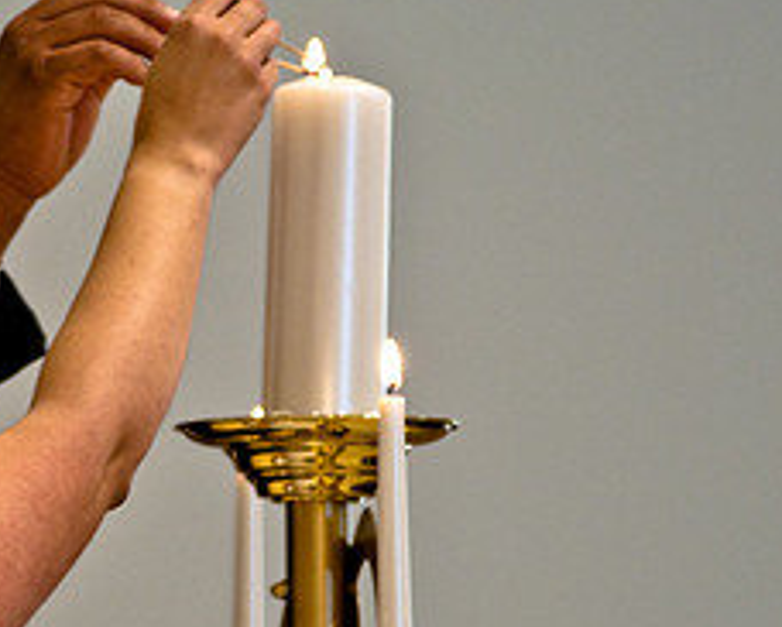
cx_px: 89
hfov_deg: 2.7
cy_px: 471
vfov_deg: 2.2
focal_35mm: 714
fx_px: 16546
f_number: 2.8
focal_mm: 200
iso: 400
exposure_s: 1/100
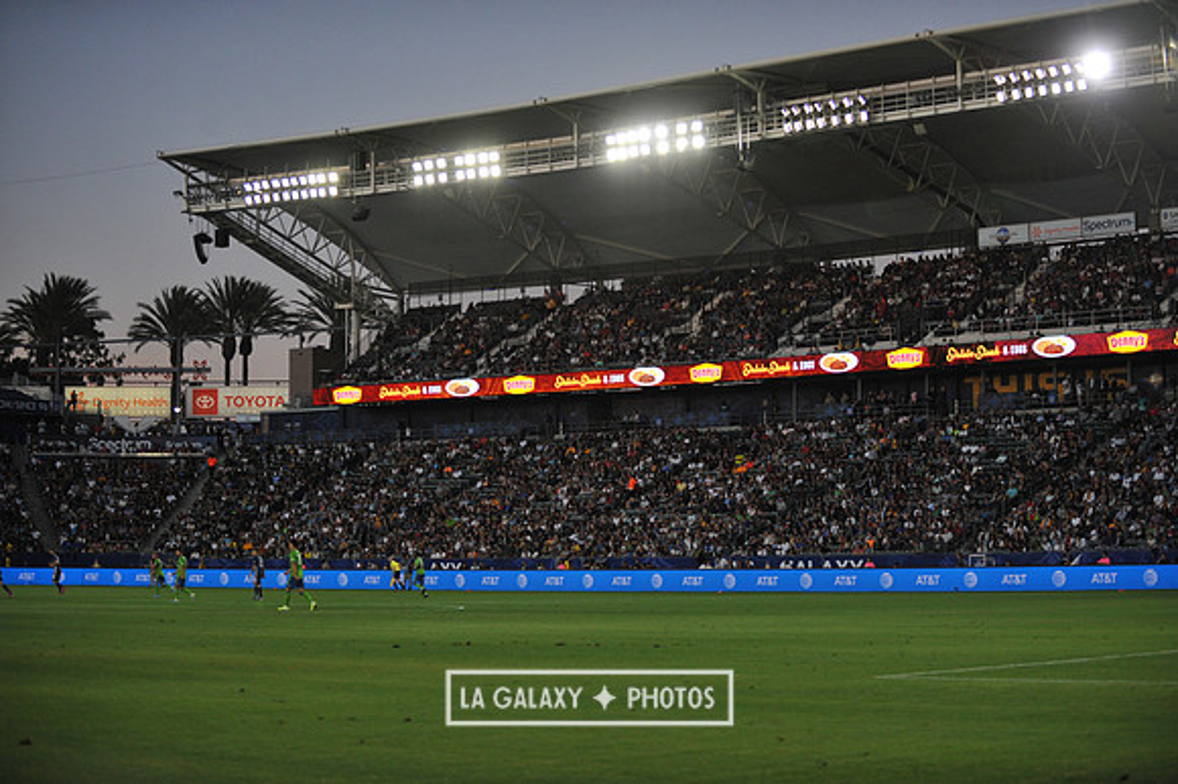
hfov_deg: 28.9
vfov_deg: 19.4
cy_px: 392
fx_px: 2289
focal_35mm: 70
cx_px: 589
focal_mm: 70
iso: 1600
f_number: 2.8
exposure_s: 1/2500
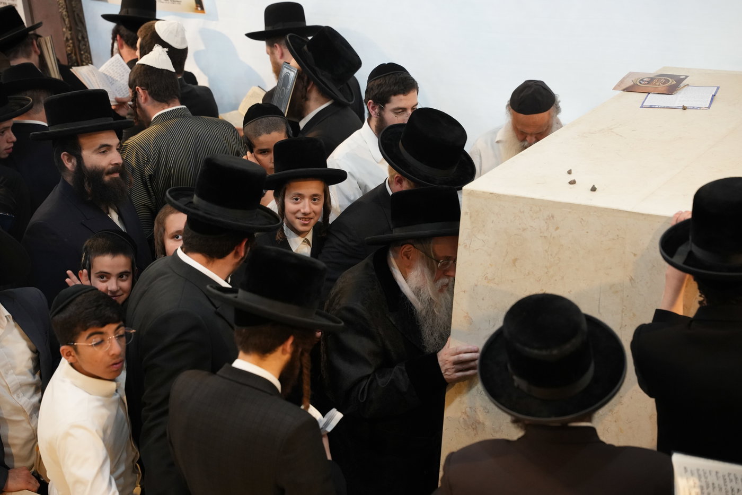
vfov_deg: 19.5
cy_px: 248
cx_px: 371
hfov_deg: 28.8
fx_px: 1443
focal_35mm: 70
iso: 4000
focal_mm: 70
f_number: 3.5
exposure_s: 1/125
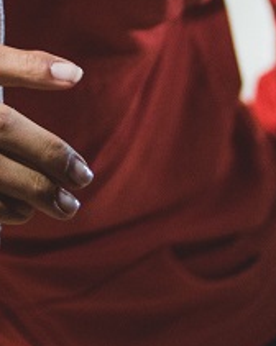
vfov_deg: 12.1
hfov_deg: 9.7
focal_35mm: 156
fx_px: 1597
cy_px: -68
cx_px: -100
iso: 1600
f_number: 2
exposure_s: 1/80
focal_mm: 35
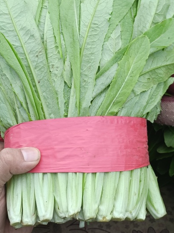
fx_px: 342
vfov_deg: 36.1
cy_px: 43
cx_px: 67
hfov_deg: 28.5
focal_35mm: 51
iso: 192
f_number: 1.7
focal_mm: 4.7
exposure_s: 1/100
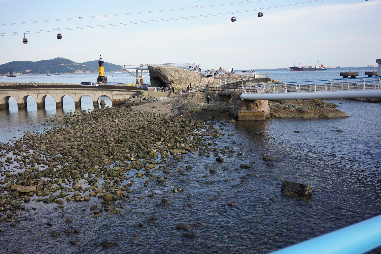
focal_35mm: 35
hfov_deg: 54.4
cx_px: 190
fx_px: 370
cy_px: 127
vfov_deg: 37.9
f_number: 6.3
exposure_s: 1/160
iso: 100
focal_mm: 35
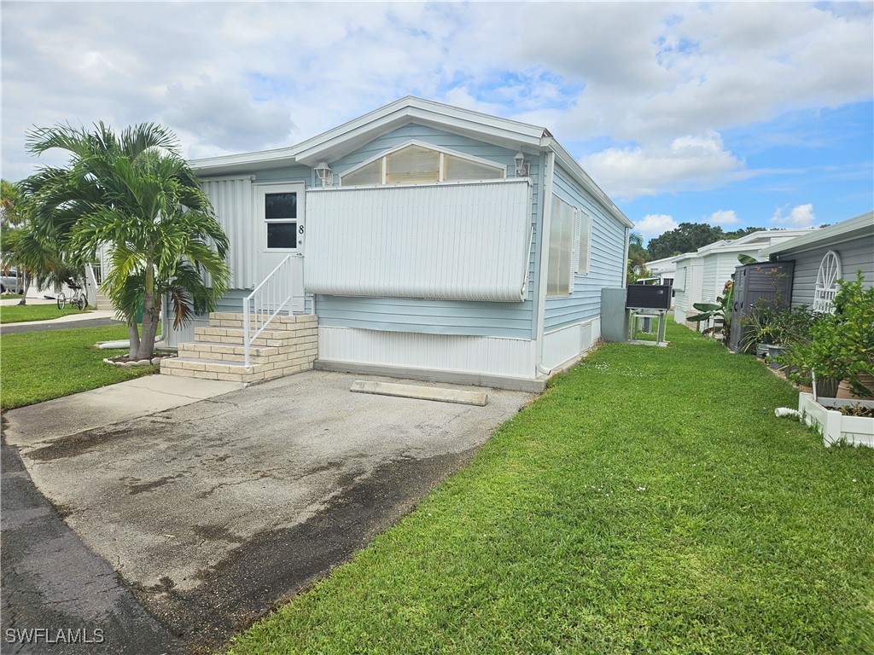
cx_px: 437
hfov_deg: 73.9
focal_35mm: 23
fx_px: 581
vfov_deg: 58.9
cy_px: 328
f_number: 1.8
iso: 25
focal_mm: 5.4
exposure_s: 1/2657
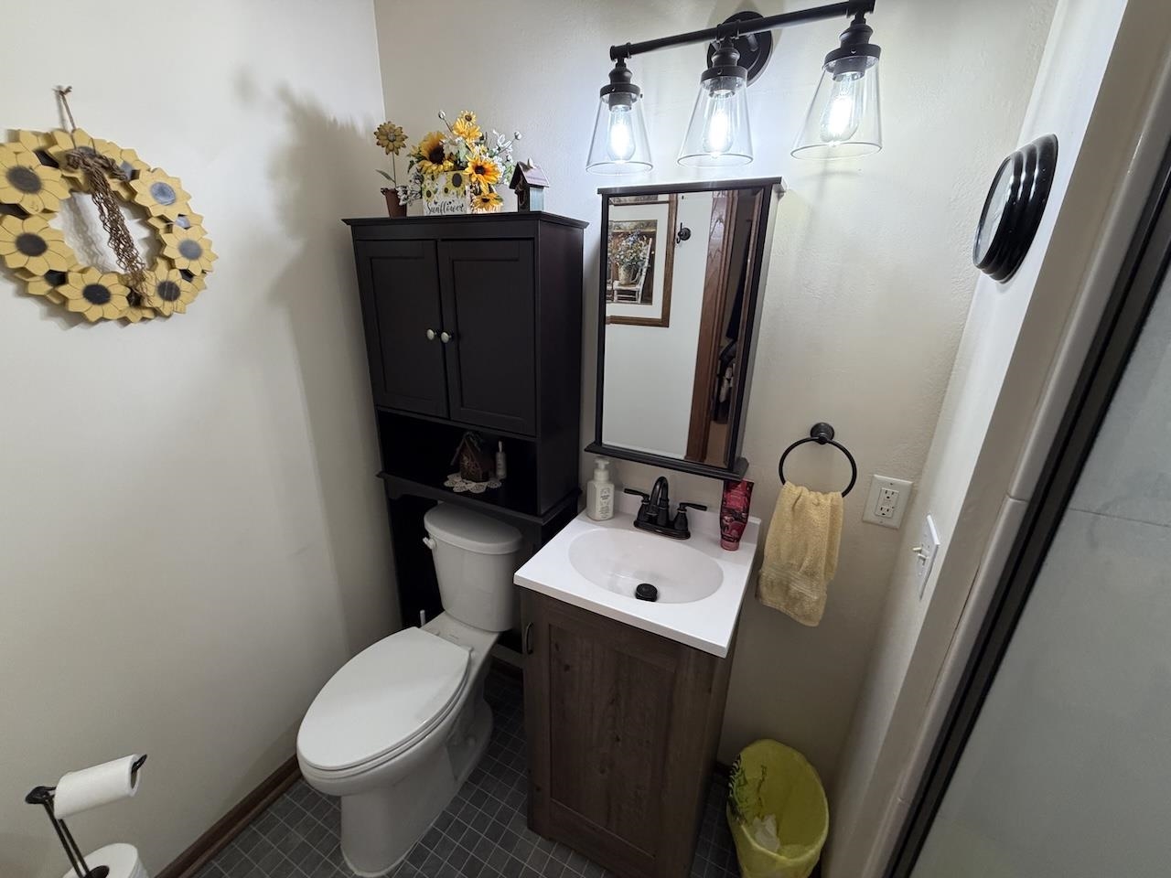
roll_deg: -1.4
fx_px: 474
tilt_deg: -18.1
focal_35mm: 14
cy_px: 439
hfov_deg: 102.1
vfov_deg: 85.7
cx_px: 586
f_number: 2.2
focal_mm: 2.22
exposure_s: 1/120
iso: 320
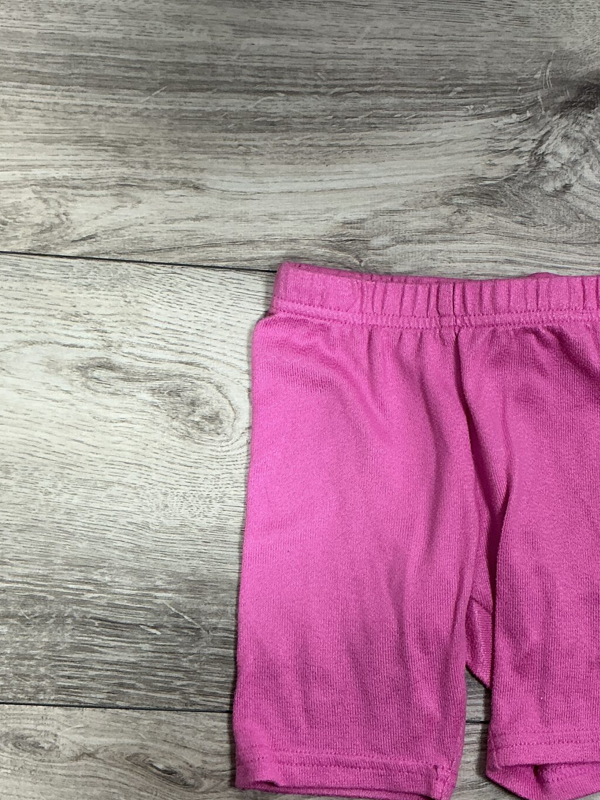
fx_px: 1248
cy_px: 438
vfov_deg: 35.5
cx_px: 505
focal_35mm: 54
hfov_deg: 26.4
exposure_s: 1/50
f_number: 1.8
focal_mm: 3
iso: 50
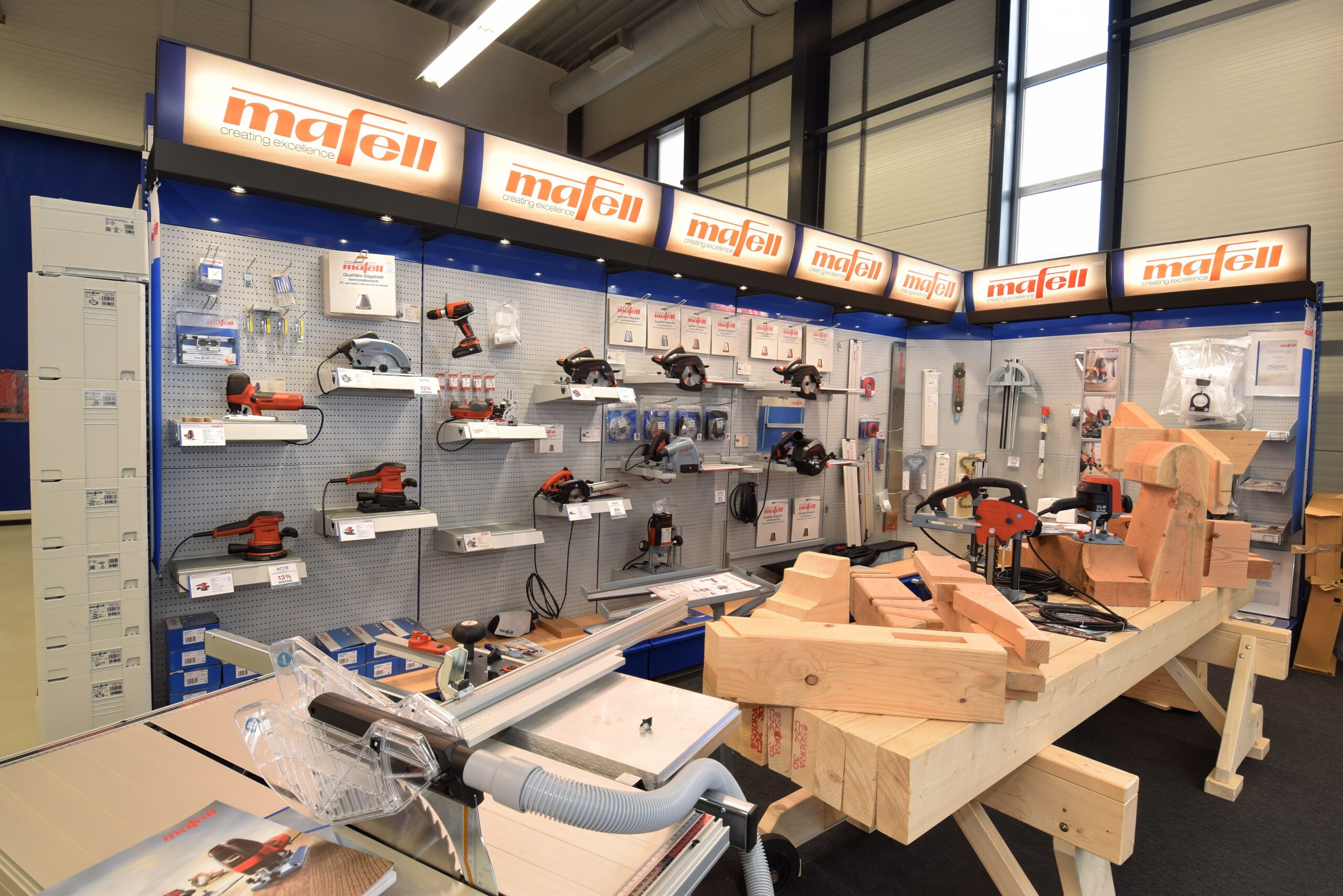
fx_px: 671
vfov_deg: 67.4
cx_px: 672
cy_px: 448
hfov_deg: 90.0
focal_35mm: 18
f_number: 8
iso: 100
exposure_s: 1/3.33
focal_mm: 12
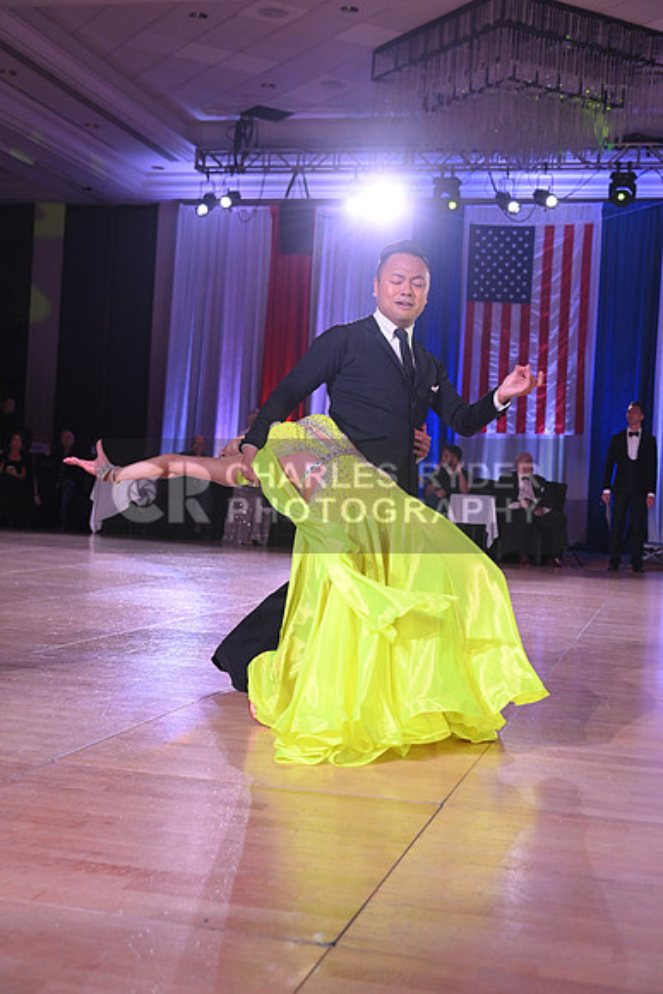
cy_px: 497
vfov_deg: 41.1
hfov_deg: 28.1
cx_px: 332
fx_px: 1325
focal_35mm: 48
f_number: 5
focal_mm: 48
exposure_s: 1/320
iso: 2500
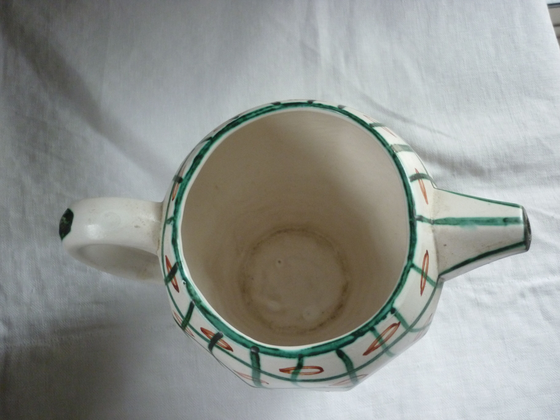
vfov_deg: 42.9
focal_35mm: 33
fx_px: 534
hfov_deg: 55.4
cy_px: 210
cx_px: 280
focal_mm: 5.5
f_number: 2.8
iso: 320
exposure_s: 1/30
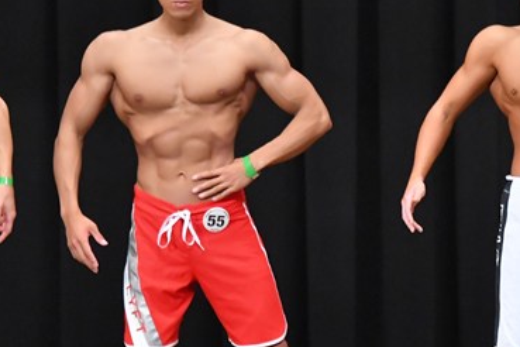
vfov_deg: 2.9
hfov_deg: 4.4
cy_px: 250
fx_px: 6817
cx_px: 509
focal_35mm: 472
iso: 8000
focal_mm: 150
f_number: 5.6
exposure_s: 1/400
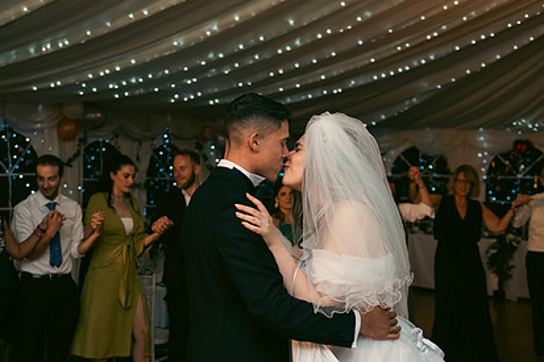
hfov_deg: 33.8
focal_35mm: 59
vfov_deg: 22.9
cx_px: 220
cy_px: 246
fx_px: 891
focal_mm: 42
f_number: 3.5
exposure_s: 1/160
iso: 800
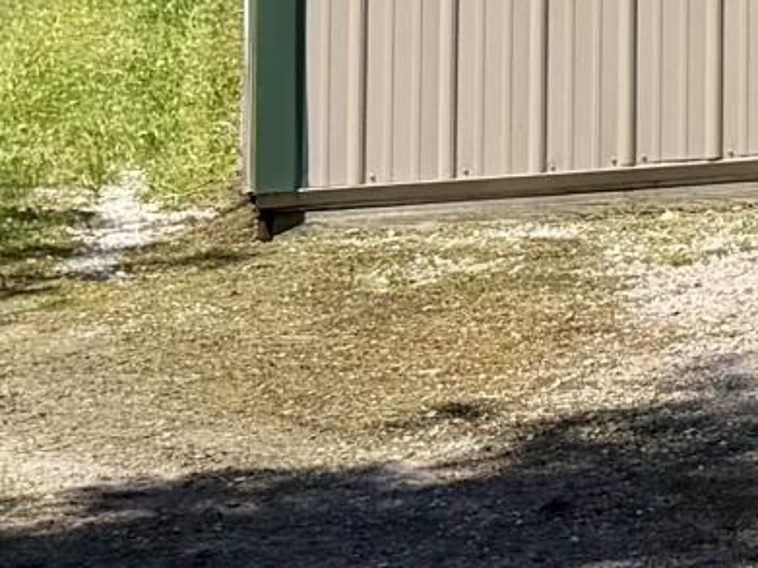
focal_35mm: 184
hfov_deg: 9.5
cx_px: 1851
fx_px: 4028
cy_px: -615
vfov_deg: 7.7
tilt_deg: +3.3
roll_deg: +1.1
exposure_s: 1/4975
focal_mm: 6.76
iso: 80
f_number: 1.78
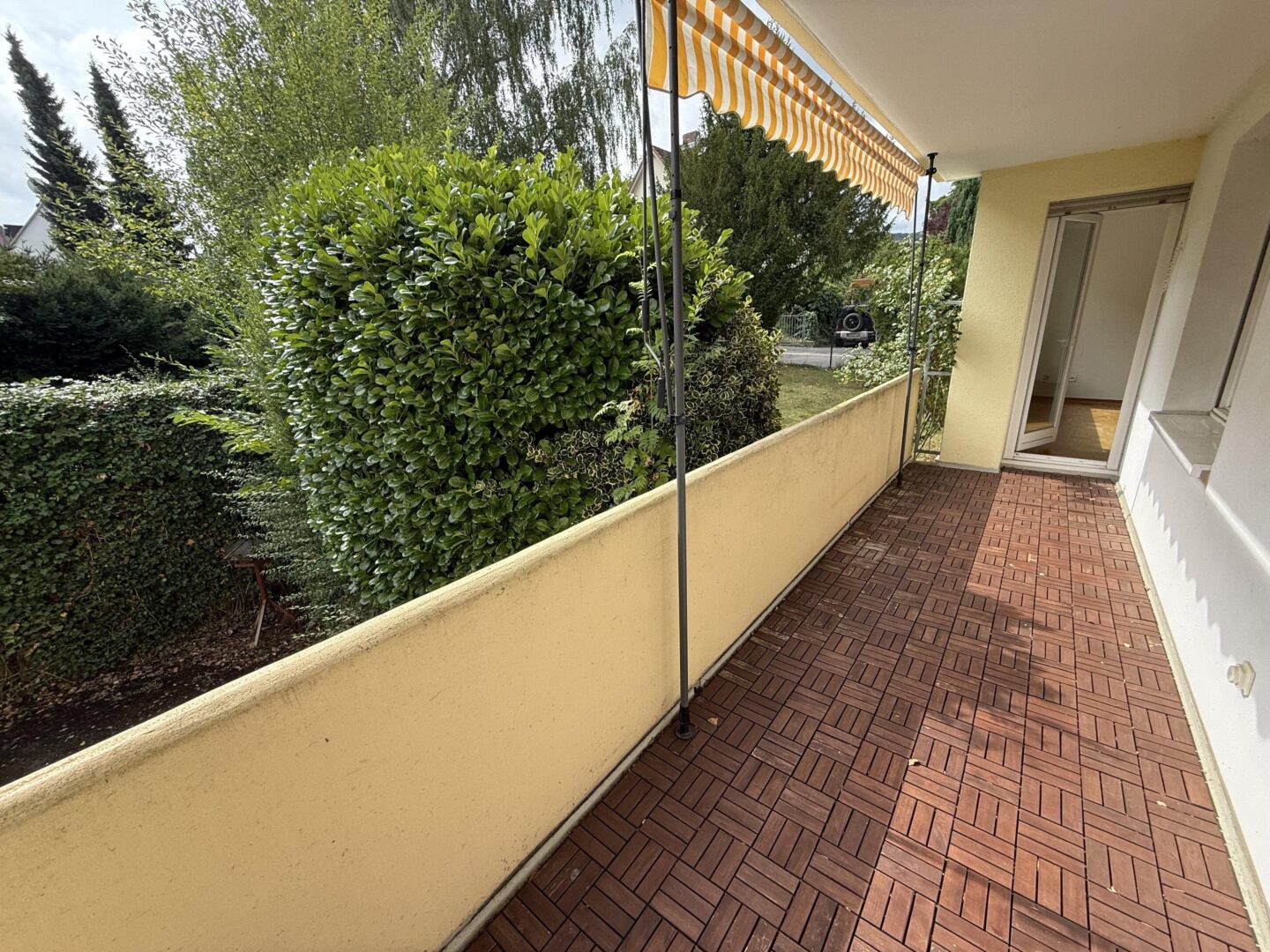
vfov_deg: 85.7
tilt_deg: -16.2
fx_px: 514
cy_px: 476
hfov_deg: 102.1
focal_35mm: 14
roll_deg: +2.1
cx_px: 635
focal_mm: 2.22
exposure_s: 1/554
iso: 50
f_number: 2.2
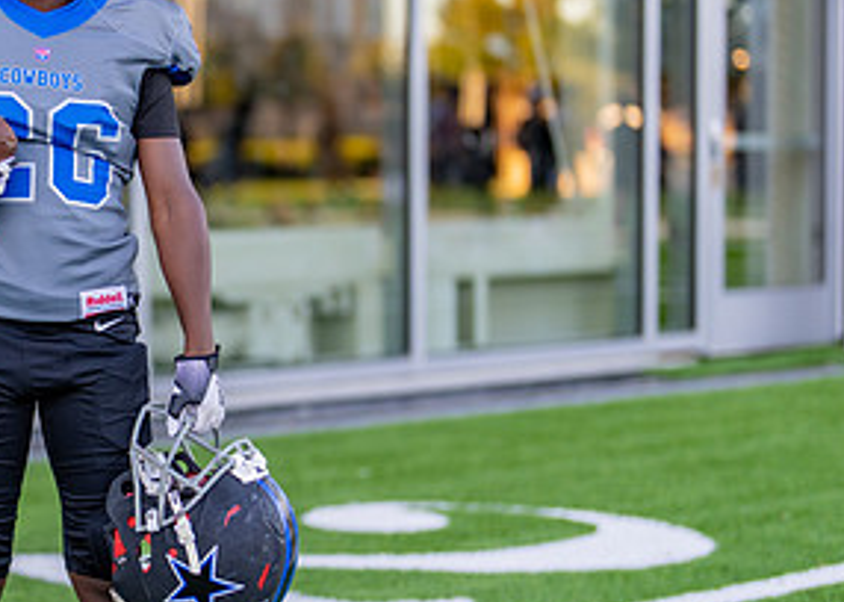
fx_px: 2612
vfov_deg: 13.1
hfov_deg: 18.0
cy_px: 289
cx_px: 59
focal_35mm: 109
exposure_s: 1/500
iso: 100
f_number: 1.2
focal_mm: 50
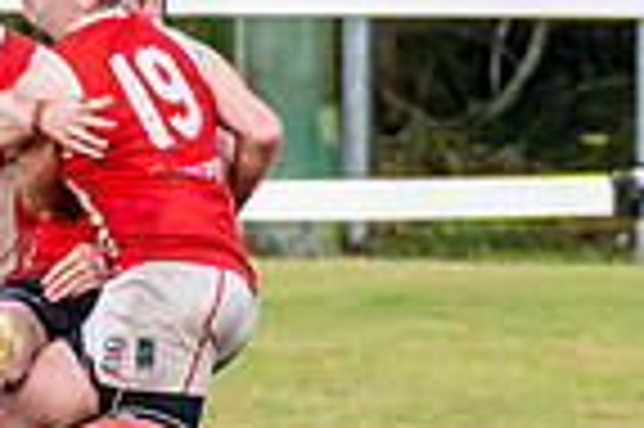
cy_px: 327
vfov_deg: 0.5
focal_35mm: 2750
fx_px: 49138
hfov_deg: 0.8
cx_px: 194
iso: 1250
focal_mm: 320
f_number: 7.1
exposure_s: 1/1000
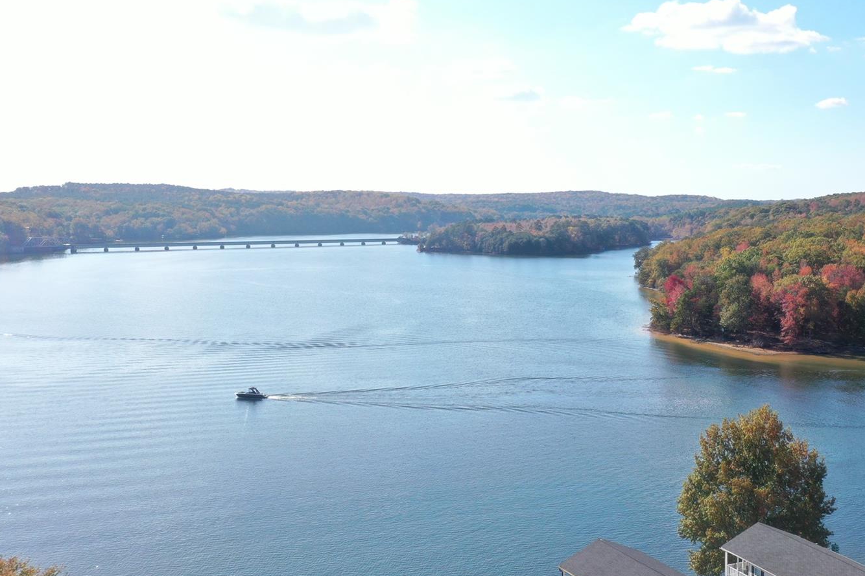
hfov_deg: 44.3
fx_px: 1033
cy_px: 175
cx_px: 618
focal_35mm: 43
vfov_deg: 30.9
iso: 100
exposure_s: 1/320
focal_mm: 10.26
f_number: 5.6
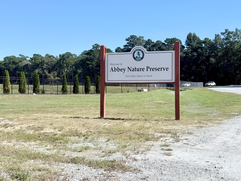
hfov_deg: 39.7
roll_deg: -0.8
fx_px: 334
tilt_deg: -1.5
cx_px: 120
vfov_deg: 30.3
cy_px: 90
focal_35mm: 48
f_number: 1.78
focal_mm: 6.76
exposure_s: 1/5208
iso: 64
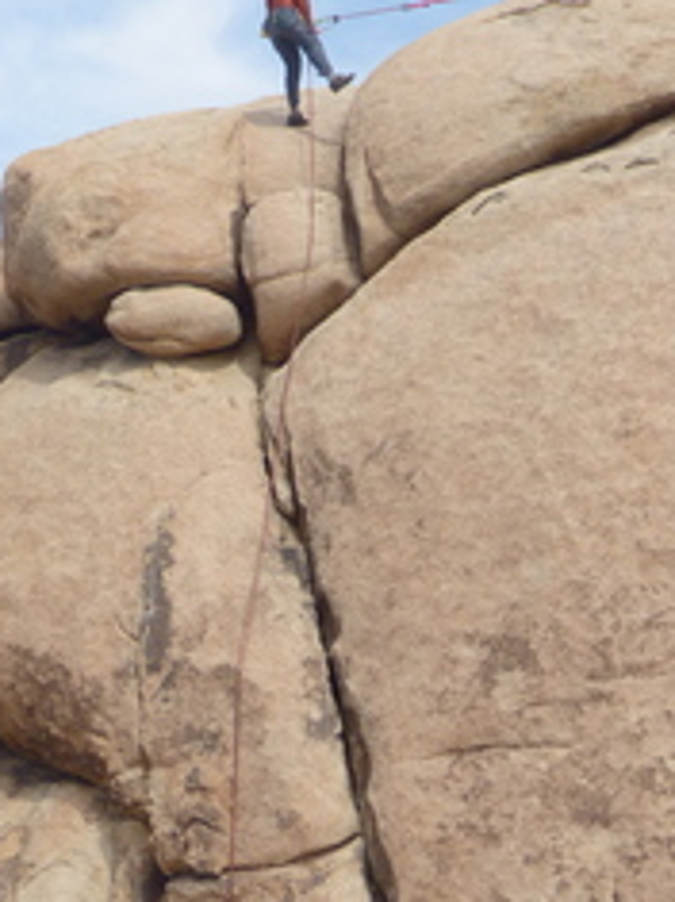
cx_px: 81
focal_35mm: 188
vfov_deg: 10.5
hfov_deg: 7.9
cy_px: 679
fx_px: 4892
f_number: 4.6
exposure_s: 1/250
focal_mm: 15.15
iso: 100
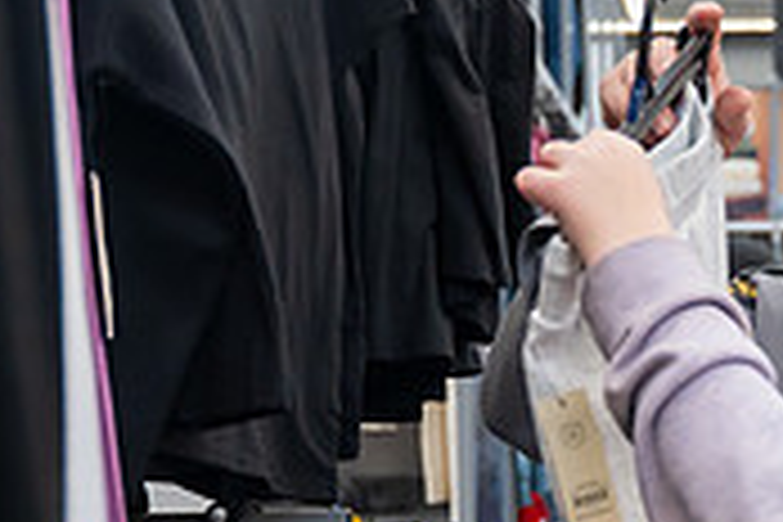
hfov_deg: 20.8
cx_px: 712
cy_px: 450
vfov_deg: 14.1
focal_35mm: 96
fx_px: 2088
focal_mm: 28
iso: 2000
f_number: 2.8
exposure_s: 1/320
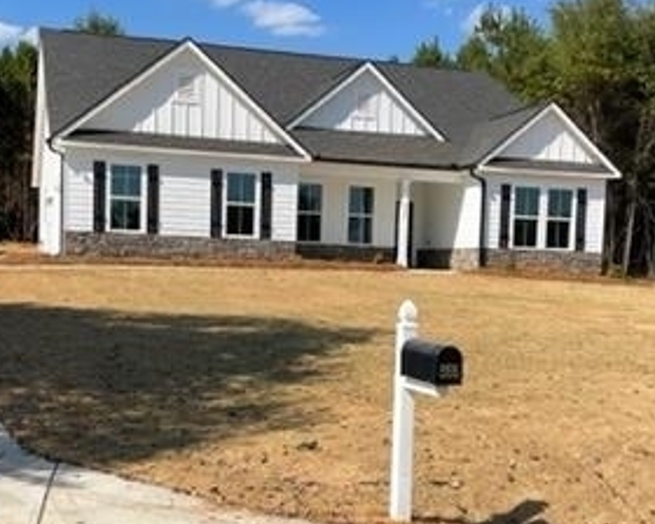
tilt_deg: -3.2
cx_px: 377
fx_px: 1124
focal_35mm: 58
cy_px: 353
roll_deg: -1.5
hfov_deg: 32.4
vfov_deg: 26.1
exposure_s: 1/4464
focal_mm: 4.2
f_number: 1.6
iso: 32
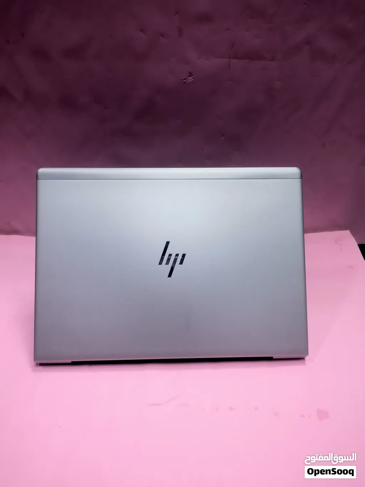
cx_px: 182
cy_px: 244
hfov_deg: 53.1
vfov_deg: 67.3
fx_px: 365
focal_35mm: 26
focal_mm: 5.55
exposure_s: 1/50
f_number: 1.8
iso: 302
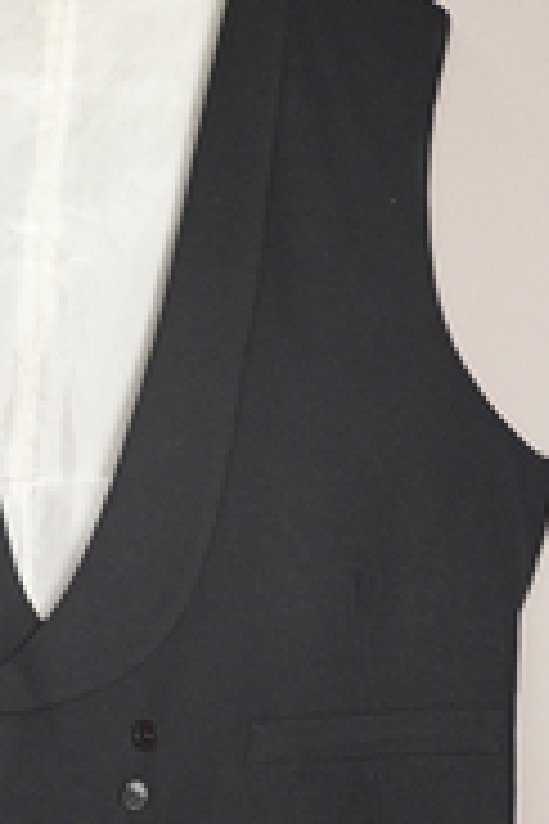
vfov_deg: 20.0
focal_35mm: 102
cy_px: 493
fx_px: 2333
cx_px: 38
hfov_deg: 13.3
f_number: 8
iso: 400
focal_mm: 32
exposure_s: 1/20
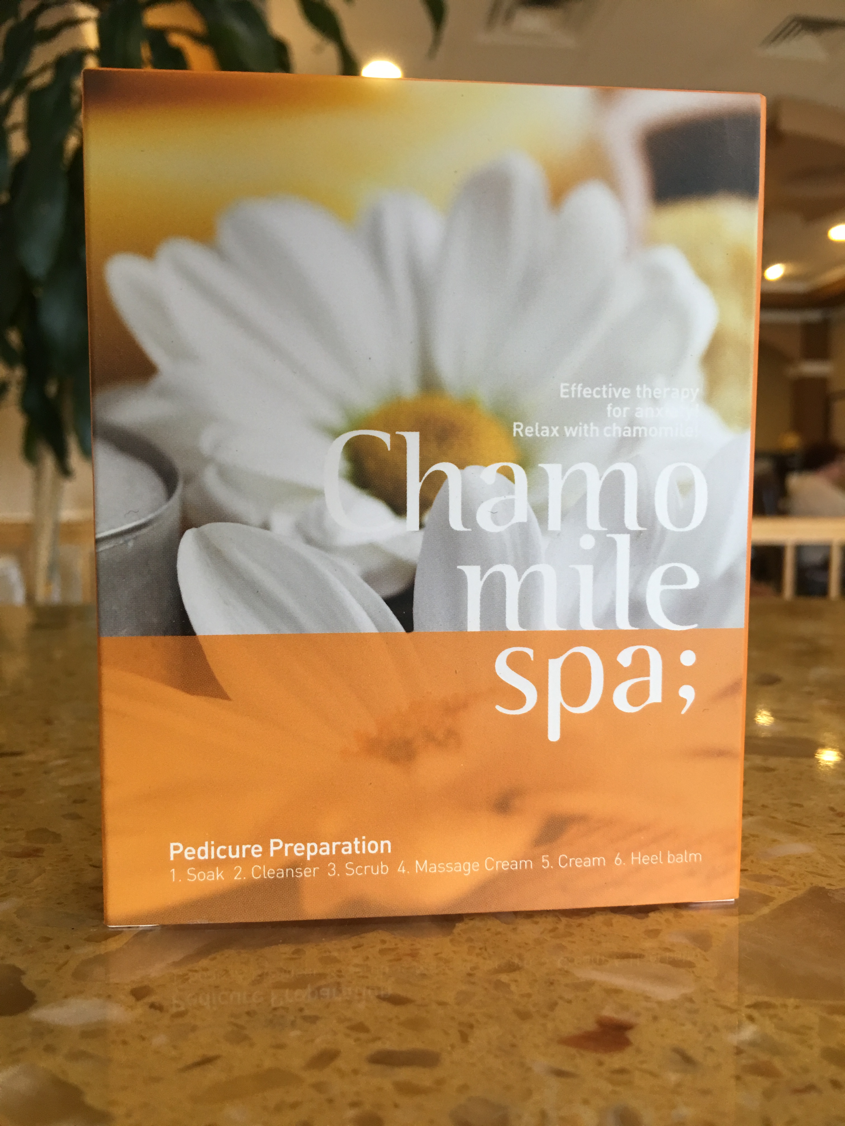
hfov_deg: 48.2
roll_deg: +0.6
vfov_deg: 61.7
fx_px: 944
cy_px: 563
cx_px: 422
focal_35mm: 29
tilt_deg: -3.3
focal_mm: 4.15
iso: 40
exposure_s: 1/30
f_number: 2.2
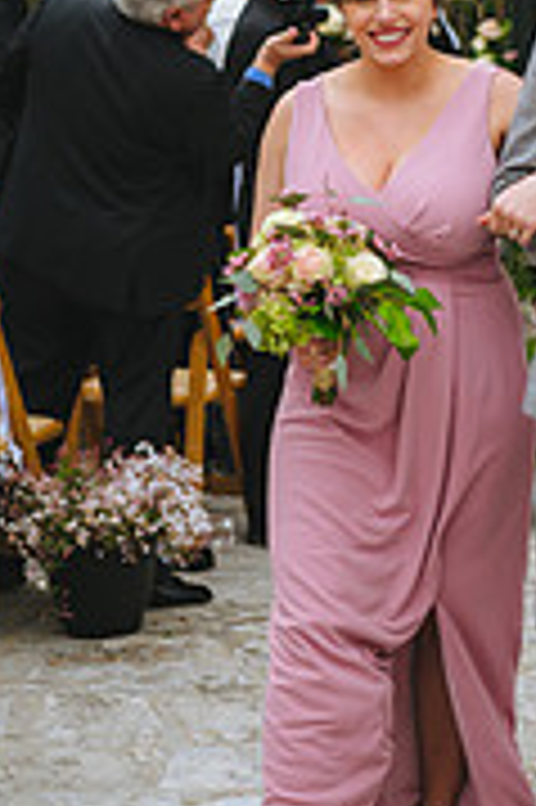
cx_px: 507
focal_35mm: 131
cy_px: 149
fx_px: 2931
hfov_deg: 10.4
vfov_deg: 15.5
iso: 400
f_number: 2.8
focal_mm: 52
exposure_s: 1/1600
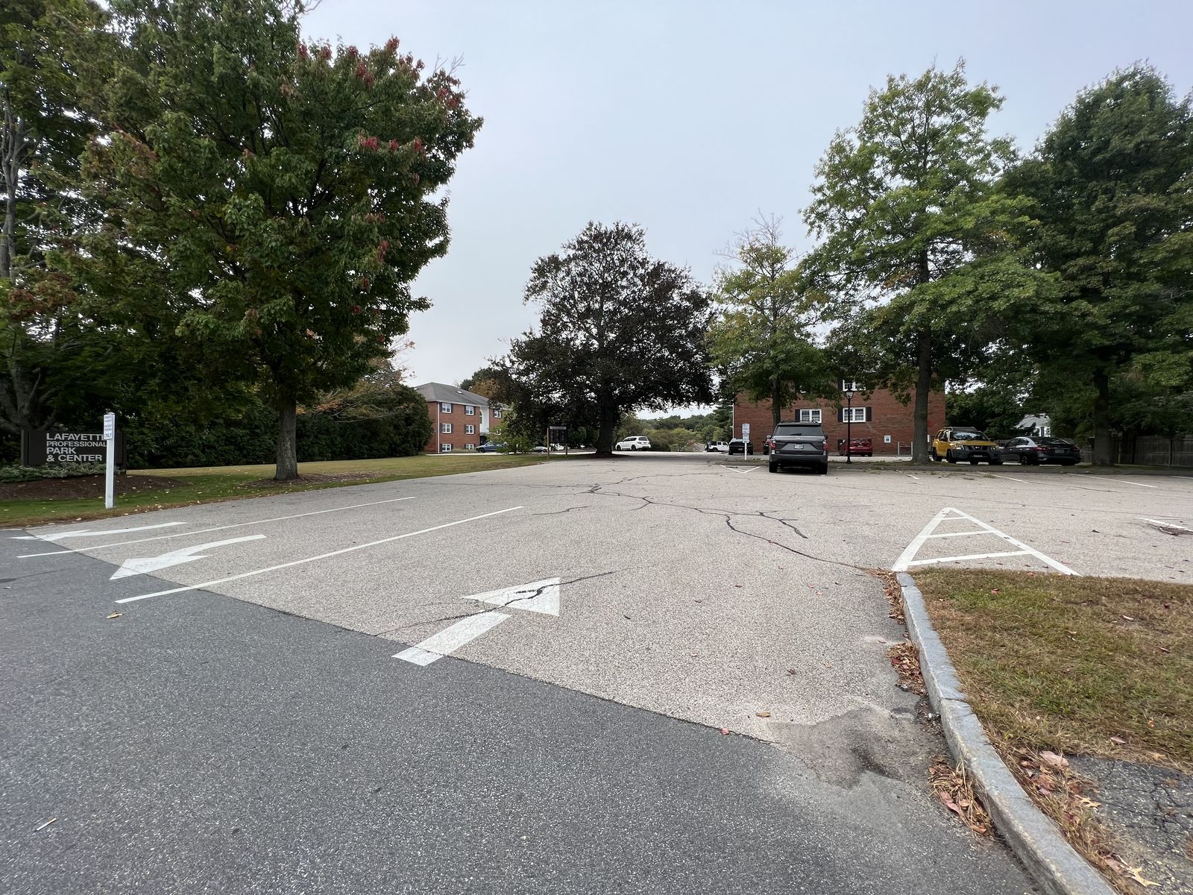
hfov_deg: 106.2
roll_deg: -0.3
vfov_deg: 89.9
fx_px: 448
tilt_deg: +0.7
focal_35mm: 13
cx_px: 596
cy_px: 448
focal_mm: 1.57
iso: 32
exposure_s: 1/791
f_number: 1.8
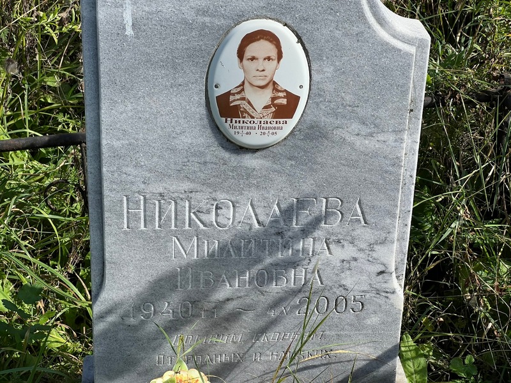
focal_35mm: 77
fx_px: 1137
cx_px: 256
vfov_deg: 19.1
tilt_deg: -26.6
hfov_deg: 25.3
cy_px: 192
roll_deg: +1.9
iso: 32
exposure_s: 1/960
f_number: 2.8
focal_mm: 9
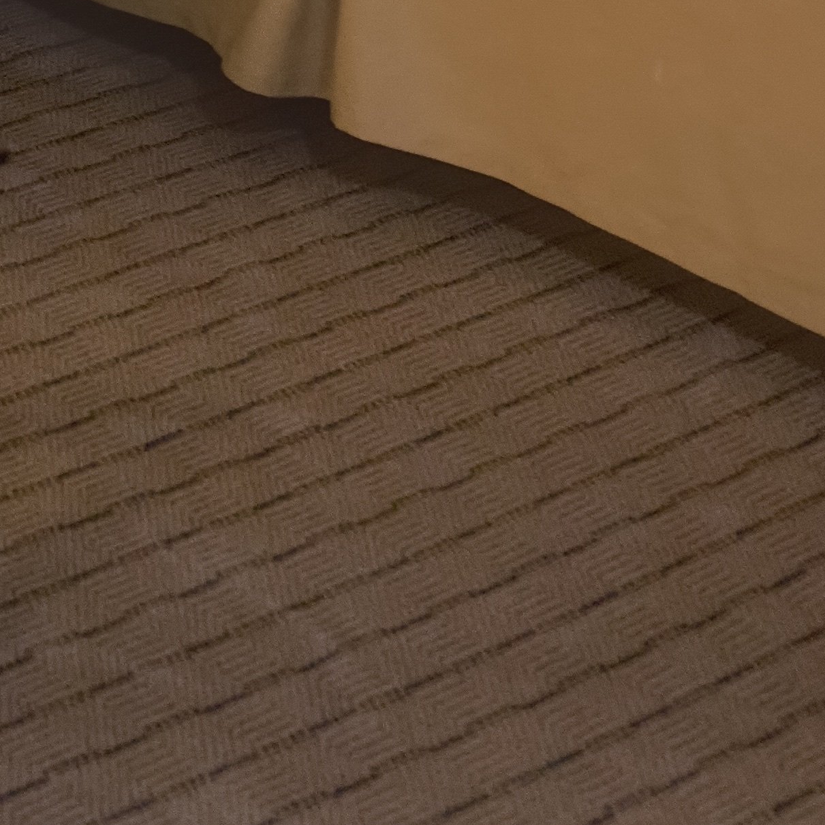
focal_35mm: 124
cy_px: -544
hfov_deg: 12.8
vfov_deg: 13.0
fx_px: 3344
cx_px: -643
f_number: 2.5
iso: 1600
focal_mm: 24
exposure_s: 1/60
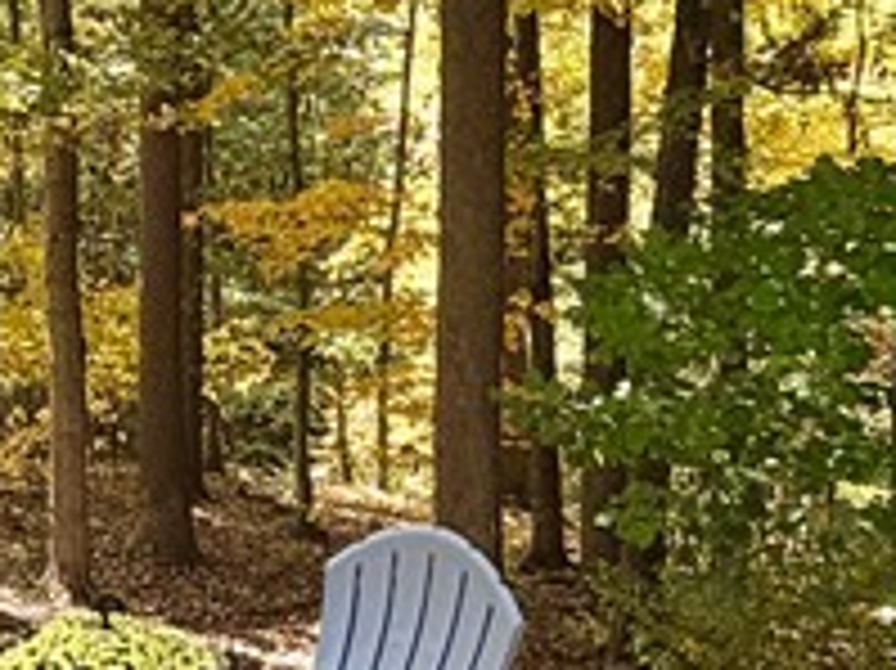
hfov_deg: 22.9
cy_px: 67
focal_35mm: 72
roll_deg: +0.5
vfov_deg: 20.0
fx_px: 1863
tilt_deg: -1.4
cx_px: -378
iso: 50
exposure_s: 1/196
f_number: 2.2
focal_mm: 2.22
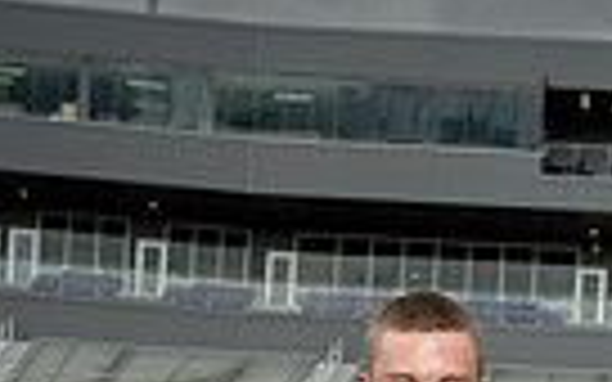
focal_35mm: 125
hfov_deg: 16.6
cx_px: 450
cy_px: 989
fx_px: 2085
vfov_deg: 9.2
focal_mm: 37
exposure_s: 1/250
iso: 640
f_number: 5.6
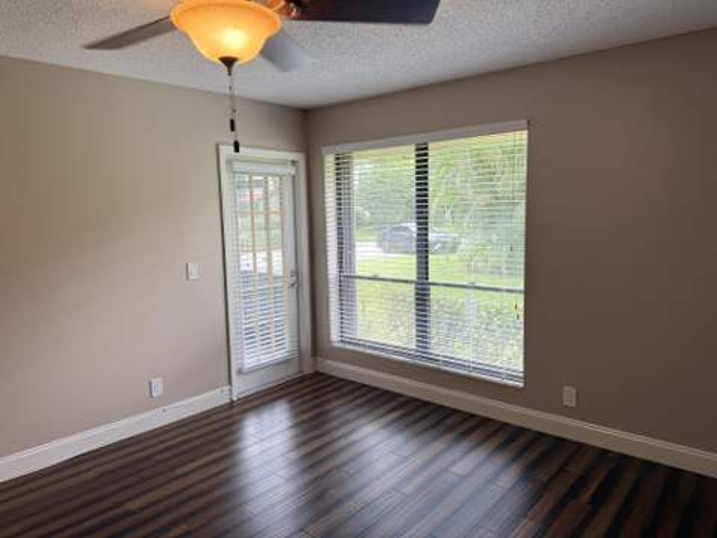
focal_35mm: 24
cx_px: 358
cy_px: 269
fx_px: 497
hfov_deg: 71.6
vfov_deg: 56.8
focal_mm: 6.76
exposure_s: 1/120
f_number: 1.78
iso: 80
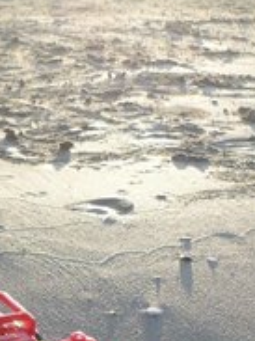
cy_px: 292
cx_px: -9
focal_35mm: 61
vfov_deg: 30.6
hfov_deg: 22.9
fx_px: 600
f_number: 3.3
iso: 100
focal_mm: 4.9
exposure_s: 1/250
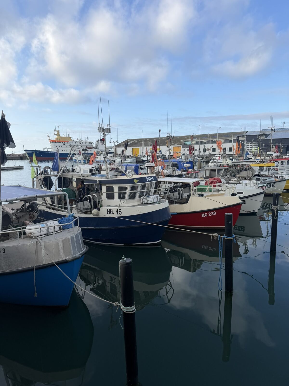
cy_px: 193
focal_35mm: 24
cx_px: 144
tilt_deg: -8.5
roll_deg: +1.6
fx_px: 267
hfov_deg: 56.8
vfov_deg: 71.6
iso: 80
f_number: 1.78
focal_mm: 6.76
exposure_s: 1/2169
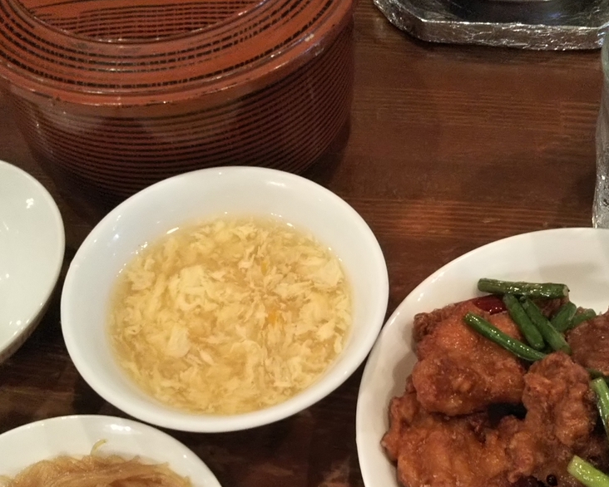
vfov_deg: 31.0
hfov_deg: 38.7
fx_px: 865
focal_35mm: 48
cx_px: 329
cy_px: 352
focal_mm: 4
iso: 160
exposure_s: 1/30
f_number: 2.2
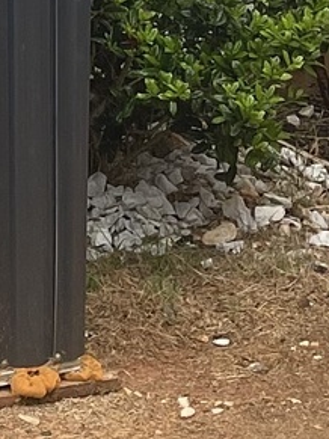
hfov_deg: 7.0
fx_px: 2511
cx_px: -522
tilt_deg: -7.3
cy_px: -81
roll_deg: +3.9
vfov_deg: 9.9
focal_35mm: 198
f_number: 1.6
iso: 32
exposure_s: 1/740
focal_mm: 5.1
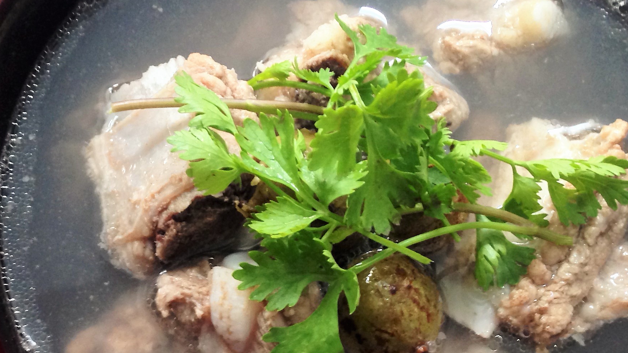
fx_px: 1116
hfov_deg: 31.2
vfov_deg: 17.8
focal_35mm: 67
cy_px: 281
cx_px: 216
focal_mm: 4.12
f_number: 2.4
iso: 125
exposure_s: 1/20
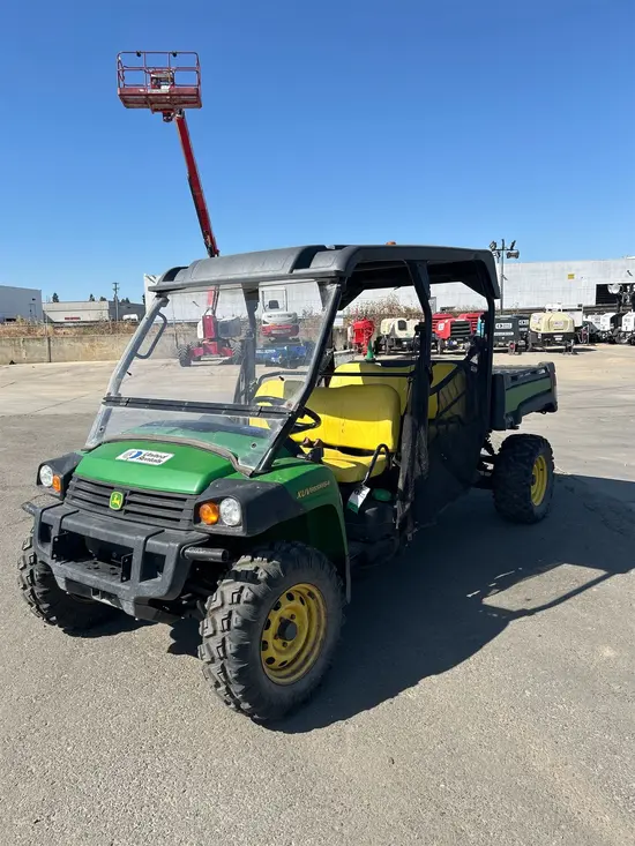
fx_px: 636
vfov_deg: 67.3
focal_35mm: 26
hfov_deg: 53.1
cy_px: 423
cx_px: 318
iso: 50
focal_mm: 5.7
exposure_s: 1/3968
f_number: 1.5
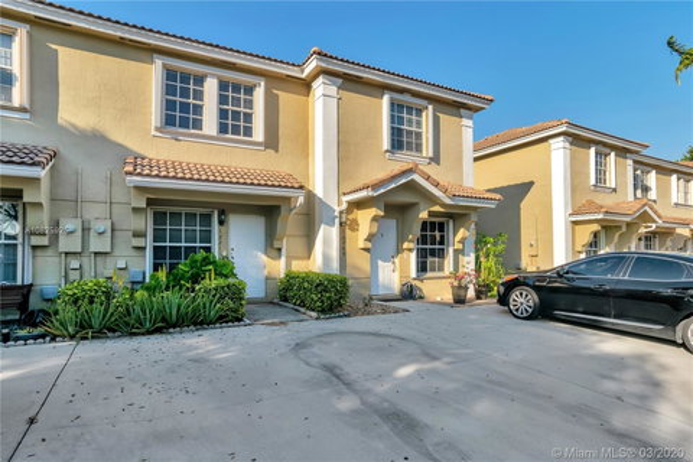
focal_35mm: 18
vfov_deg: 67.4
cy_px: 231
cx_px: 346
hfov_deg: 90.0
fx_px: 346
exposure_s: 1/320
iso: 200
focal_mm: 12
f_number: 9
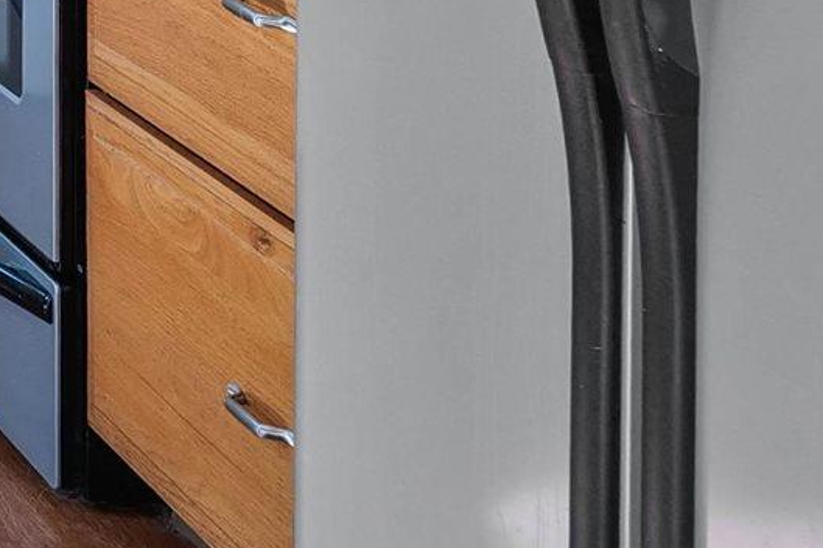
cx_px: -1105
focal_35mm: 93
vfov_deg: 12.1
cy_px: -719
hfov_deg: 14.7
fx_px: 2125
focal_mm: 16
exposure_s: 1/15
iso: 400
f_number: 7.1
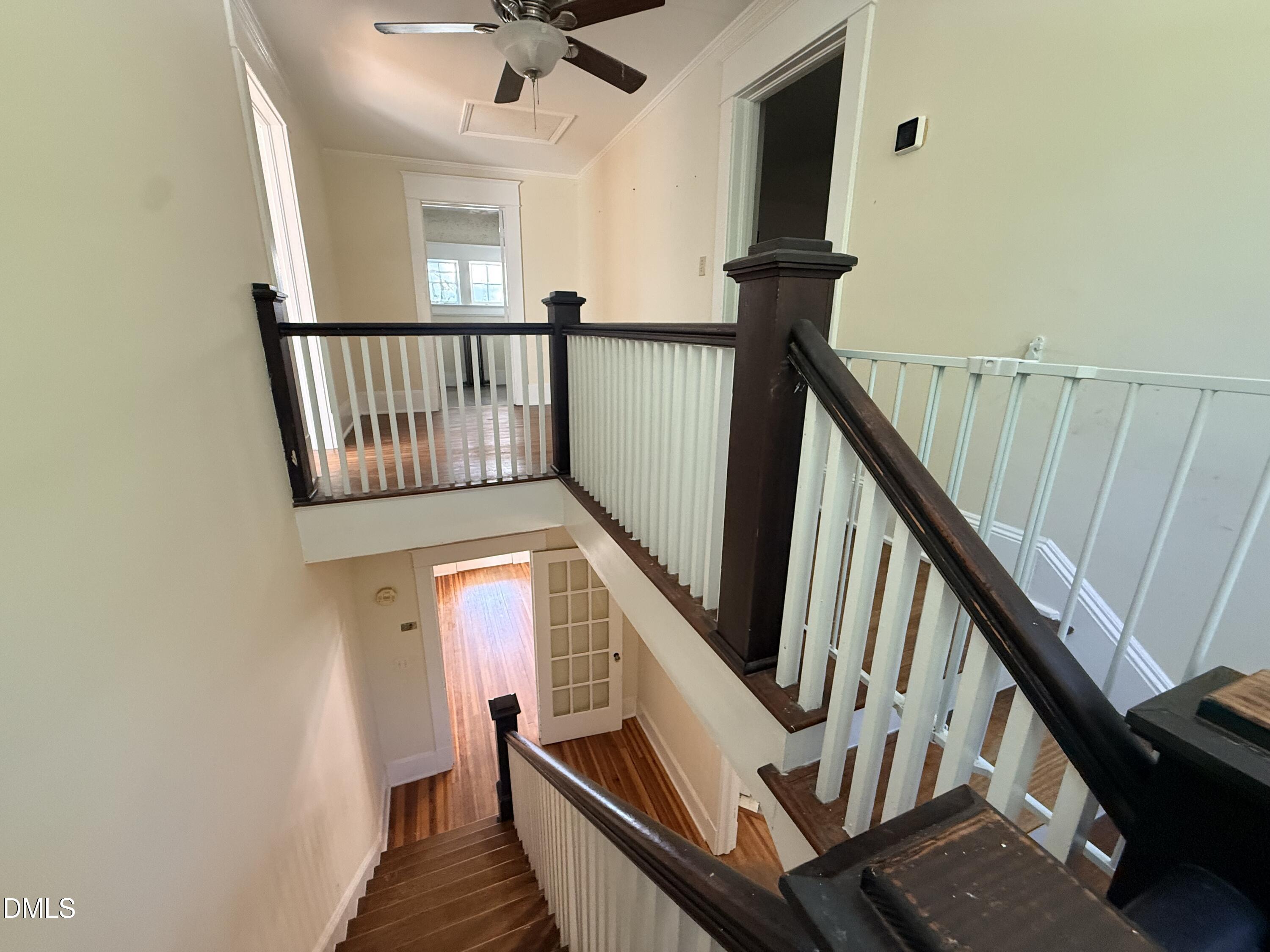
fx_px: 514
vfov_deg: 85.7
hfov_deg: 102.1
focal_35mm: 14
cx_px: 635
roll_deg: -0.7
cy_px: 476
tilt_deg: -15.4
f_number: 2.2
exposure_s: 1/60
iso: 400
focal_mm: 2.22
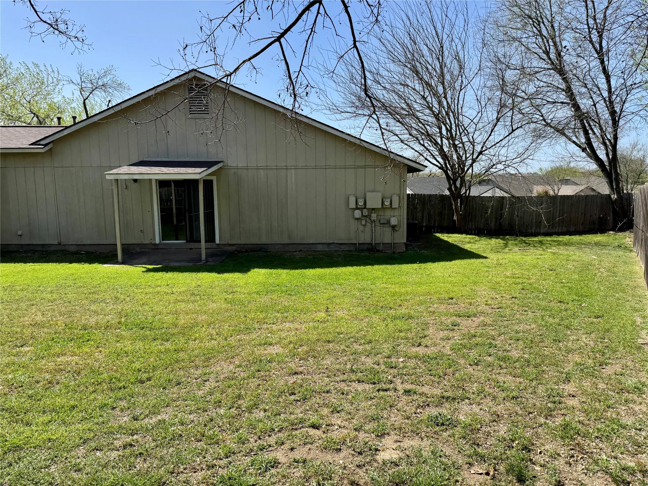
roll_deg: +0.1
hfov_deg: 71.6
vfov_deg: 56.8
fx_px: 449
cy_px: 243
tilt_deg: -7.2
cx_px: 324
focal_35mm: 24
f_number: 1.78
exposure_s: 1/3597
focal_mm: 6.76
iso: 80
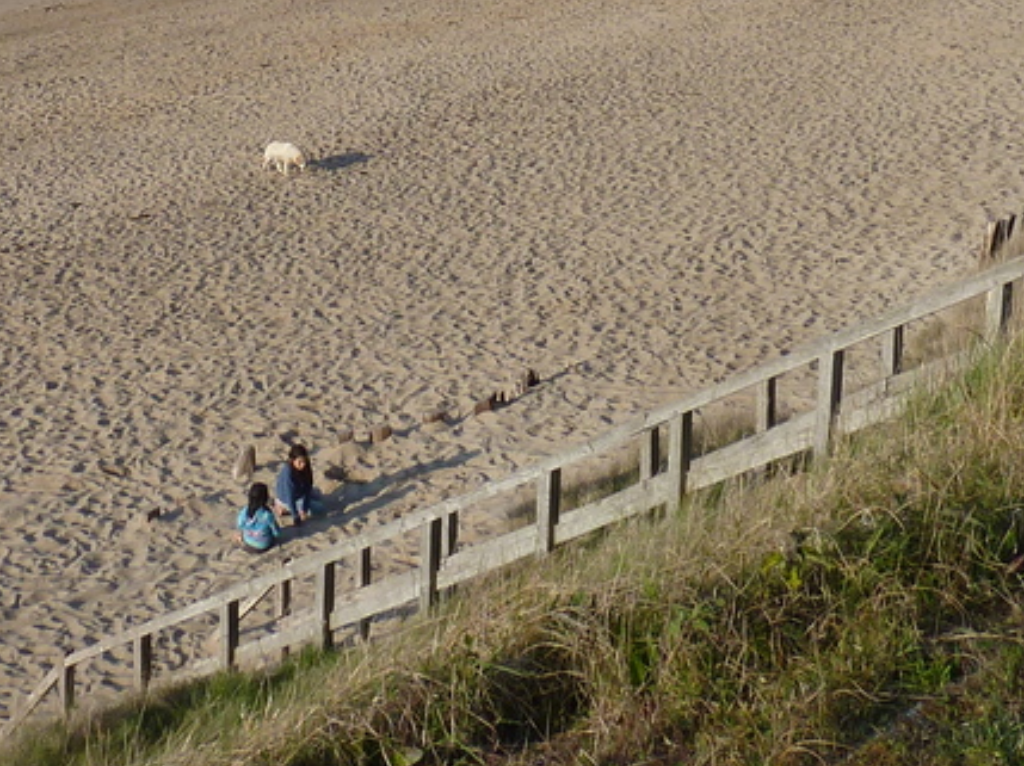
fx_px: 2069
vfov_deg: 19.6
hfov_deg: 27.7
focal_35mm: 70
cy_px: -191
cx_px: 420
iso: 80
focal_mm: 4.1
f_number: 4.5
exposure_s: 1/400
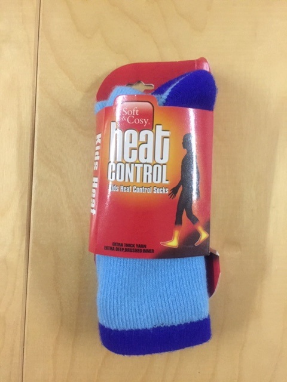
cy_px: 191
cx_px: 144
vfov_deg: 61.7
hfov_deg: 48.2
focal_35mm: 29
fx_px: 321
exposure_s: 1/17
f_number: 2.2
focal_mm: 4.15
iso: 320
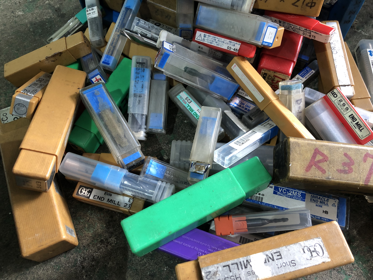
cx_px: 186
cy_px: 140
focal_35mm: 28
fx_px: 302
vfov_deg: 49.7
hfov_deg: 63.4
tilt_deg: -62.6
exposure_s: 1/15
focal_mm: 4
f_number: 1.8
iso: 40
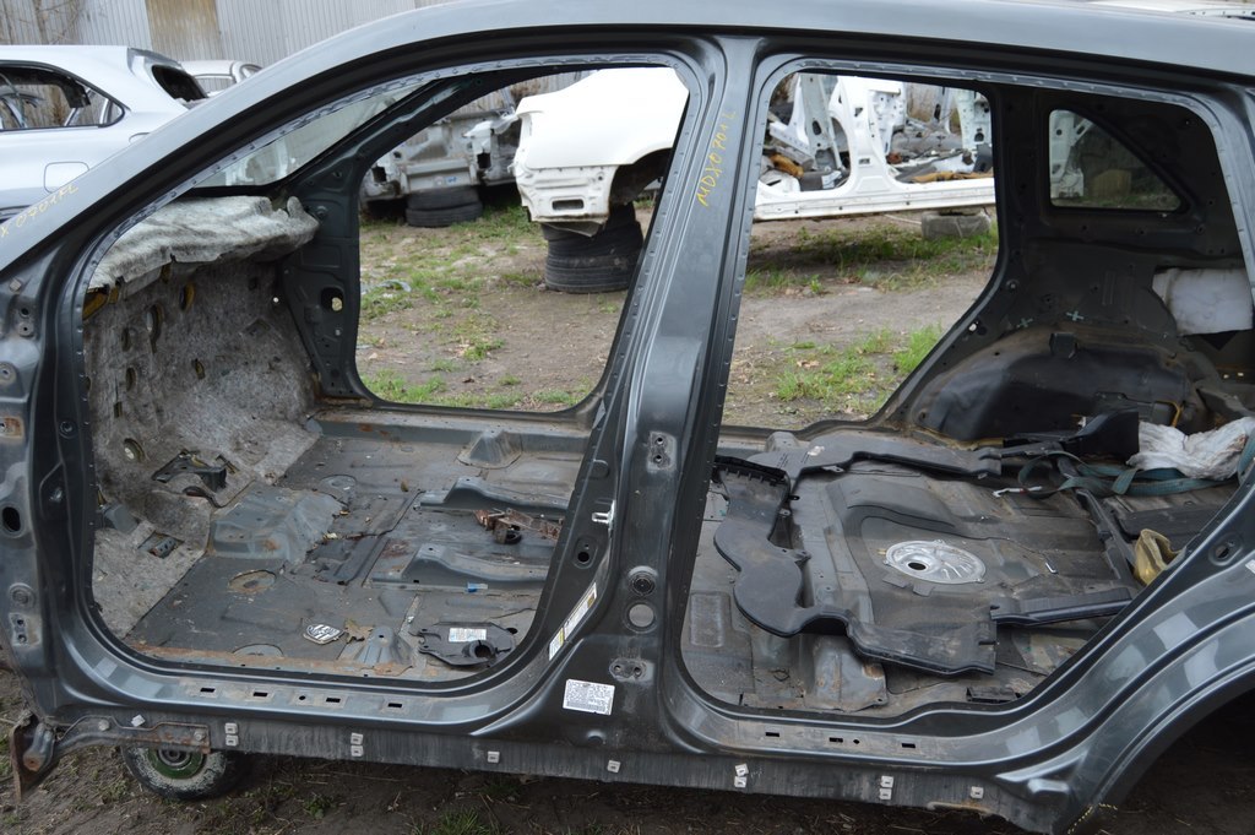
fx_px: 1045
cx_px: 628
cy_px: 418
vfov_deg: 43.5
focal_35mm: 30
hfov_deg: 62.0
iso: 125
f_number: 5.6
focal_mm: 20
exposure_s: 1/125
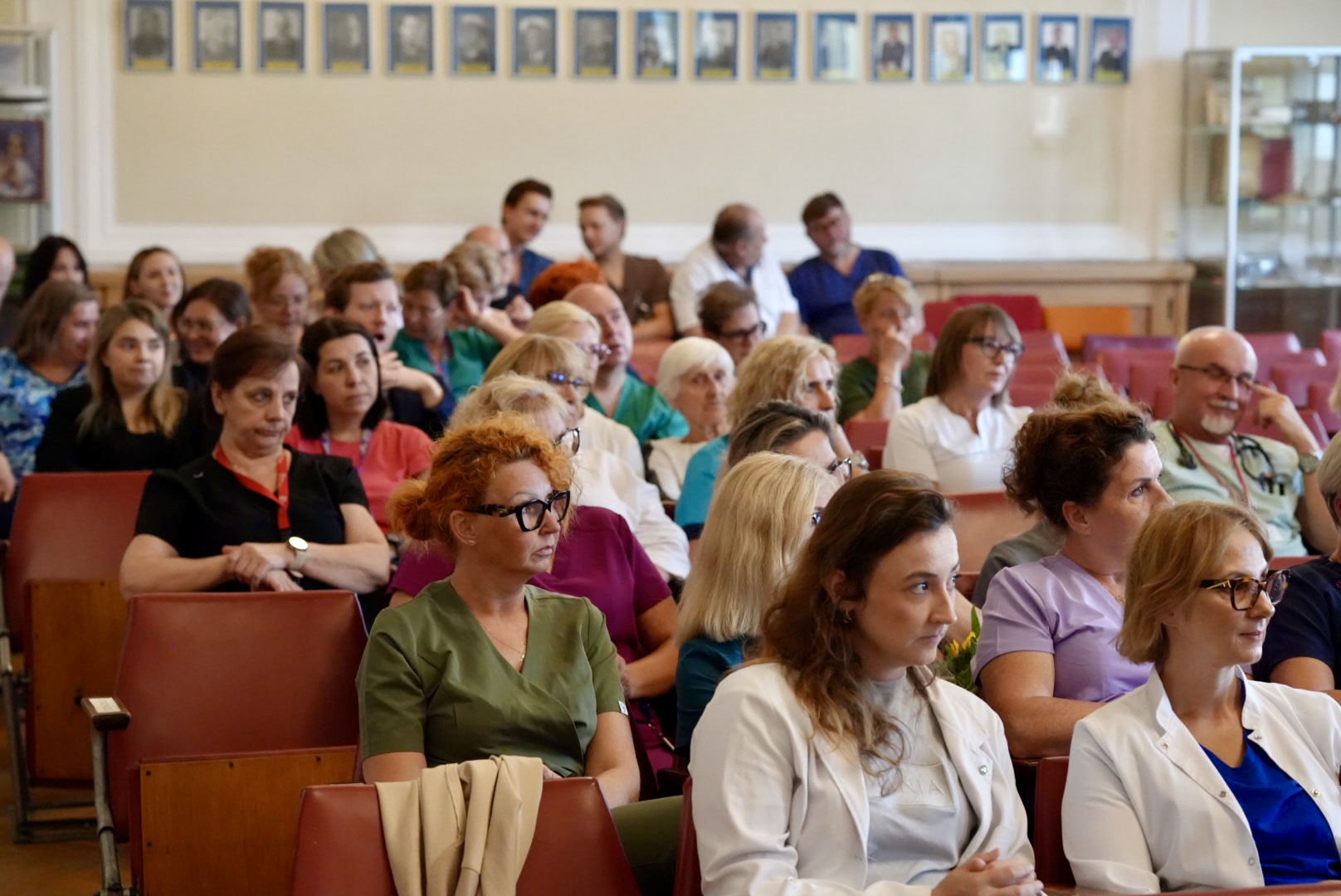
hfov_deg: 23.9
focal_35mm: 85
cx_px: 670
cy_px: 448
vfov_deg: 16.1
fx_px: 3168
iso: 8000
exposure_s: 1/160
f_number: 4
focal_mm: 85
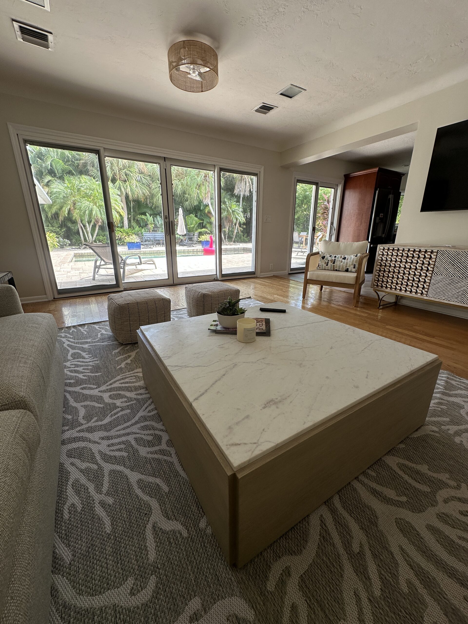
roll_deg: -0.8
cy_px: 312
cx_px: 234
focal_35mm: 14
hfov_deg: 85.7
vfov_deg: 102.1
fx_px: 252
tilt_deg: -17.8
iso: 40
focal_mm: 2.22
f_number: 2.2
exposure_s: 1/108
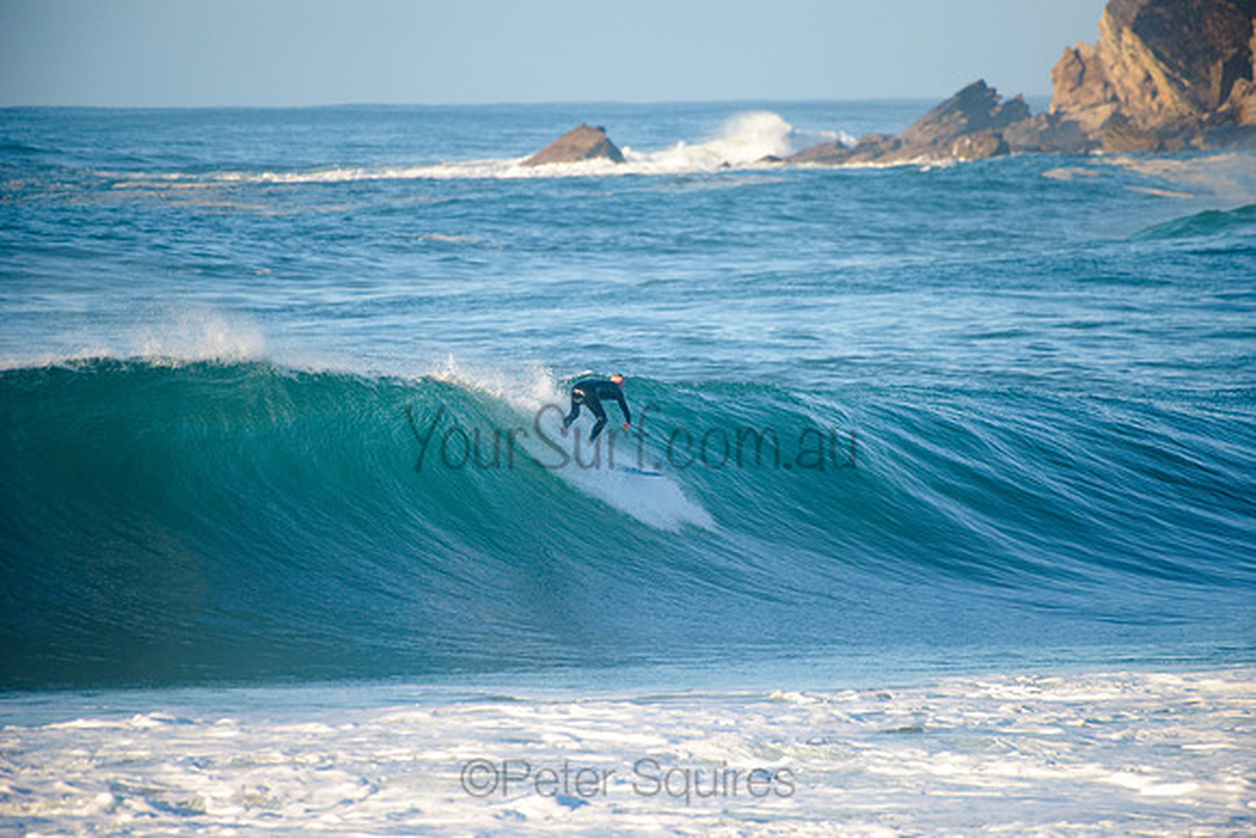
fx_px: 17451
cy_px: 419
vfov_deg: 2.8
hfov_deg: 4.1
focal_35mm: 500
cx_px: 628
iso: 250
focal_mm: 500
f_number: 5.6
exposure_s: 1/1600
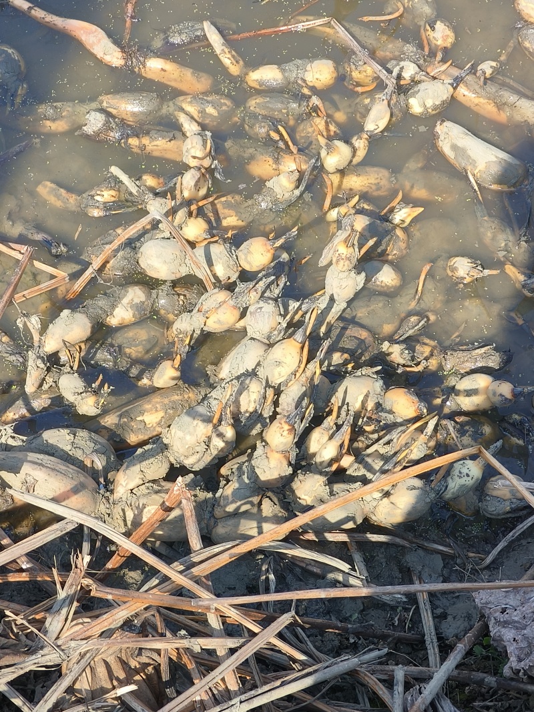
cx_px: 267
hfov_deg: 24.0
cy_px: 356
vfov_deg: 31.7
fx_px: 1255
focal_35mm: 61
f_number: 2
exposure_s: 1/727
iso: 50
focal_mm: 7.08
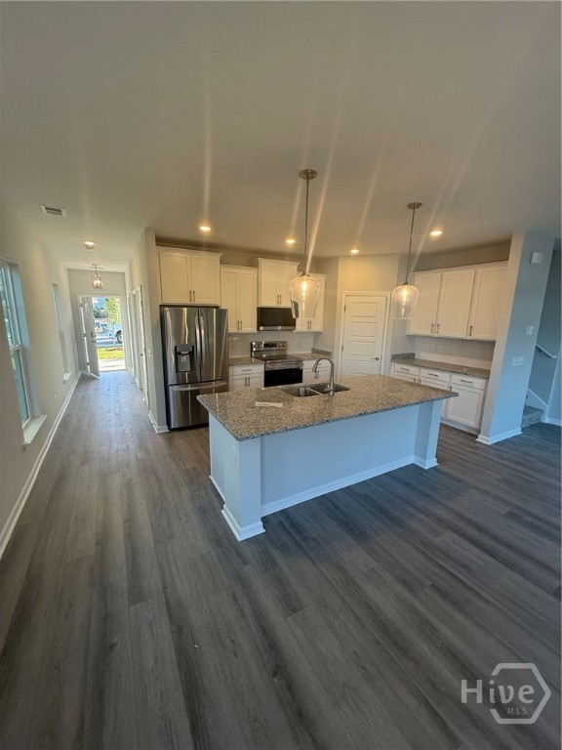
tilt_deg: -6.4
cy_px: 375
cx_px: 281
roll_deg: +1.0
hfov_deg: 85.7
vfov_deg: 102.1
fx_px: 303
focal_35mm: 14
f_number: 2.2
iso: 160
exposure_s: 1/120
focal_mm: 2.22
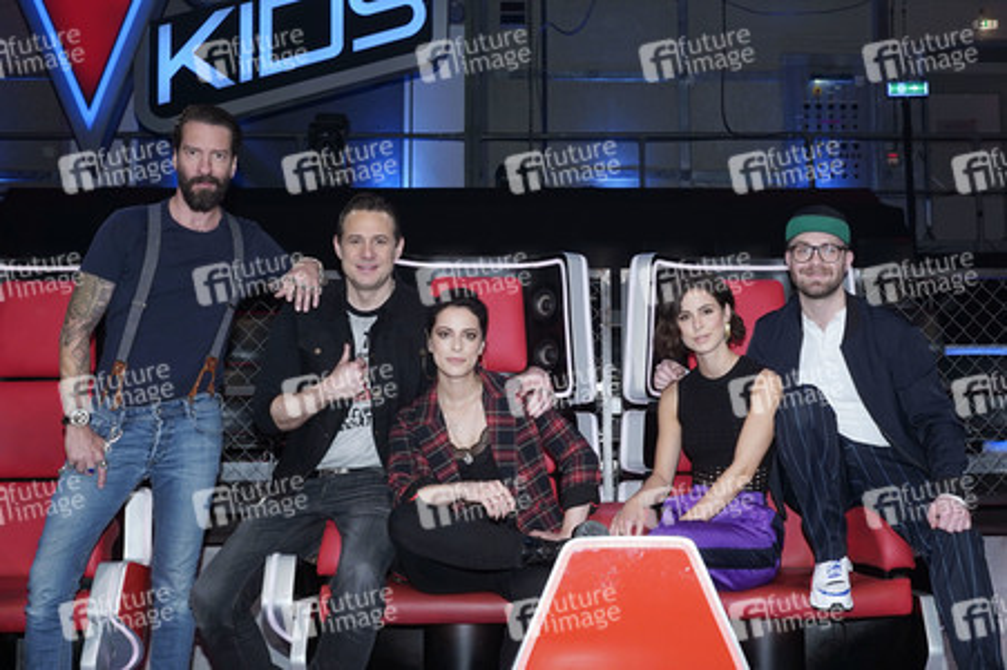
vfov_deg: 42.3
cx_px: 504
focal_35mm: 31
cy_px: 335
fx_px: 866
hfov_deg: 60.3
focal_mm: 31
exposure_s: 1/60
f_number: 8
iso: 640
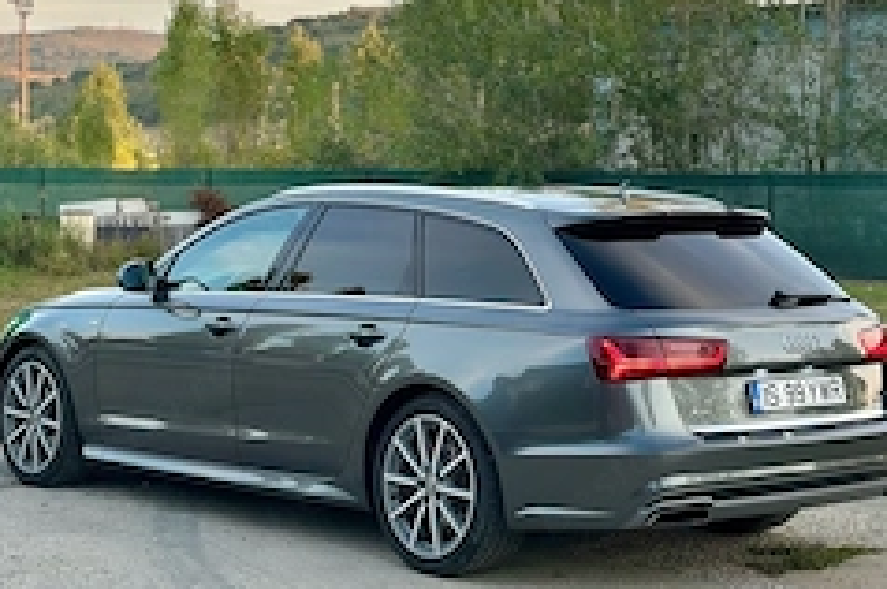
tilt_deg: -0.9
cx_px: 477
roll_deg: -0.7
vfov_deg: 16.2
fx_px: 2067
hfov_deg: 24.2
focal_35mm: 84
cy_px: 205
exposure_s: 1/244
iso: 80
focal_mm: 6.86
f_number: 1.78
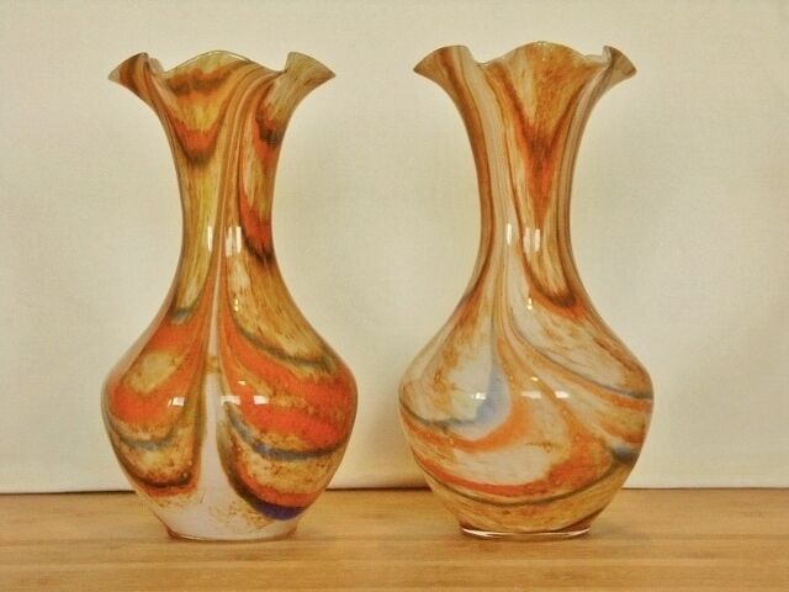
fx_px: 2097
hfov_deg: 21.3
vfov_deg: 16.1
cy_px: 296
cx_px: 394
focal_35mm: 92
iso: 400
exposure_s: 1/30
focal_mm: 22.84
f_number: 3.5
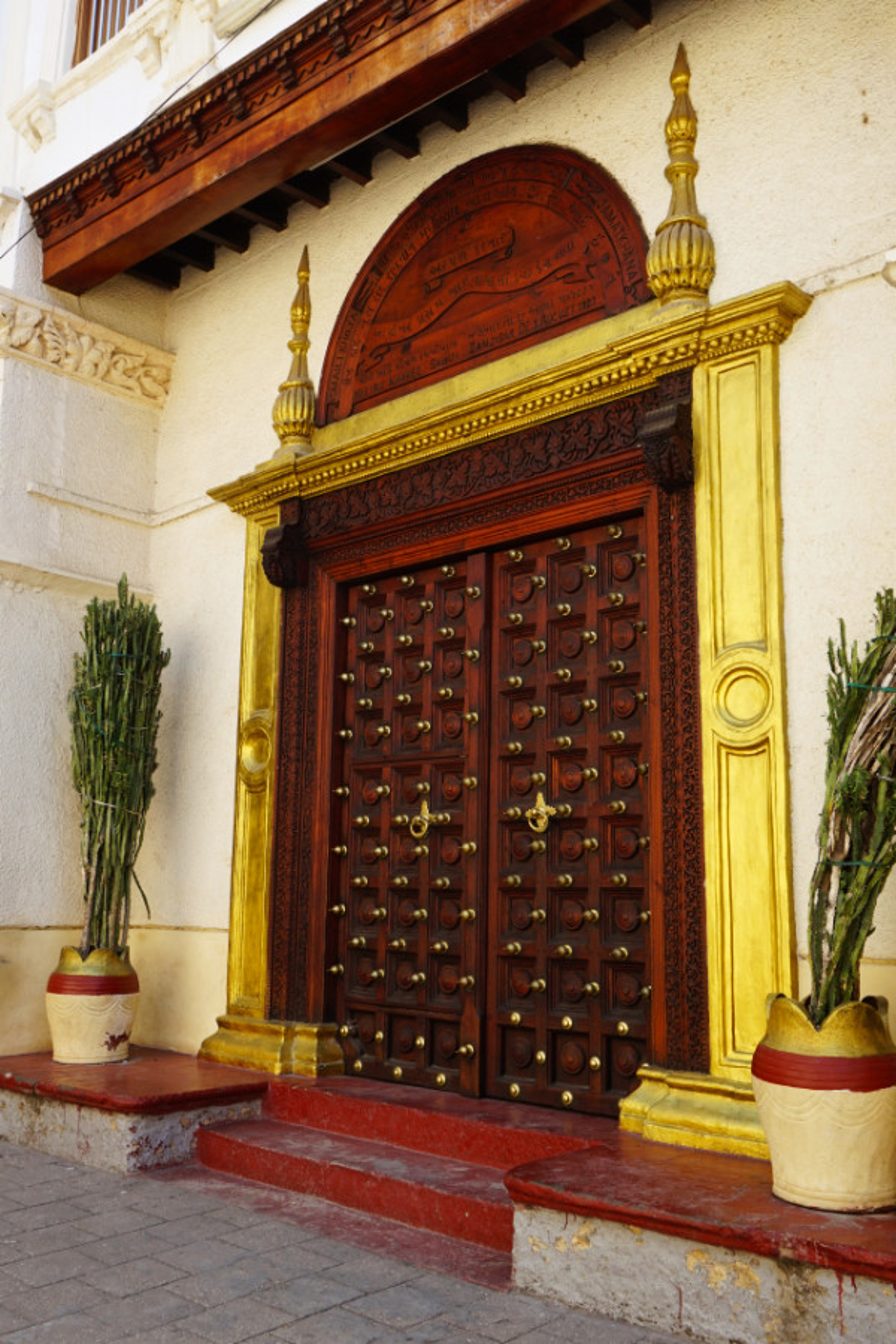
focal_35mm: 33
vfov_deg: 57.2
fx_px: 1232
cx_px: 448
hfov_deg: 40.0
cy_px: 672
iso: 100
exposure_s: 1/80
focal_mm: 22
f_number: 8
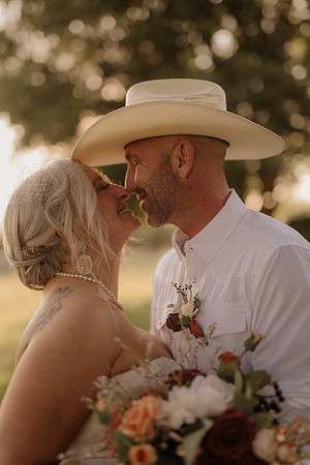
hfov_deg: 27.0
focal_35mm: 50
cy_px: 232
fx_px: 646
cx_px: 155
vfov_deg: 39.6
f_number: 2.8
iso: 200
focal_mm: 50
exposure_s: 1/640
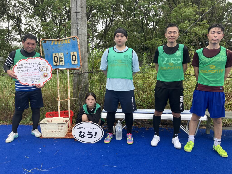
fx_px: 188
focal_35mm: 28
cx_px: 116
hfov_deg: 63.4
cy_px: 87
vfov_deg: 49.7
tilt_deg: -8.3
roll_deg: -1.6
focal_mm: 3.99
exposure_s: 1/224
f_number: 1.8
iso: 25
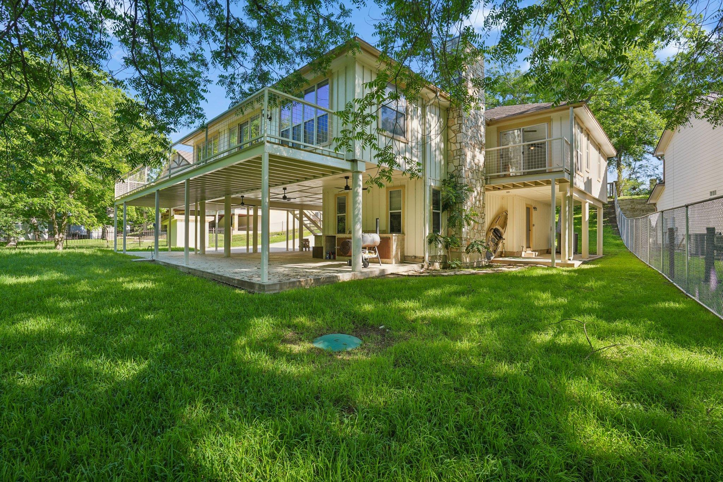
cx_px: 362
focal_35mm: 16
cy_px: 241
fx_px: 321
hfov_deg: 96.7
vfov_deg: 73.7
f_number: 8
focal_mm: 16
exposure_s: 1/90
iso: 200
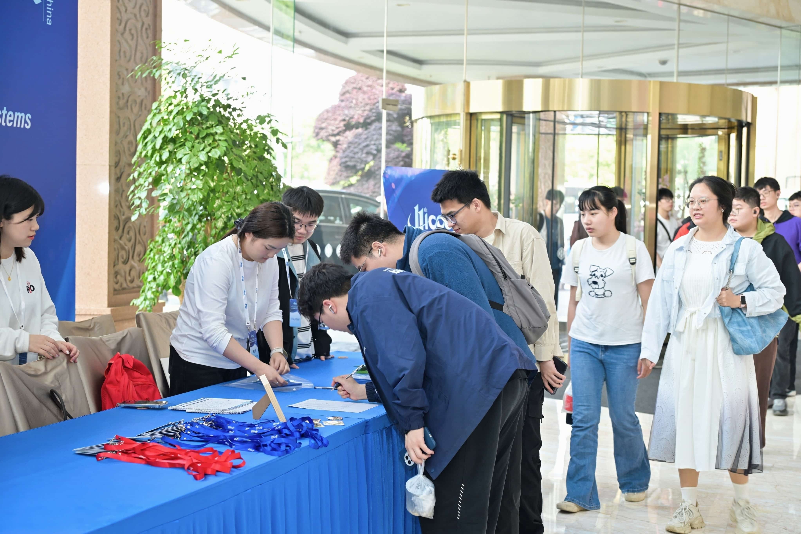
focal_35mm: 52
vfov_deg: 26.0
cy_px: 267
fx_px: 1157
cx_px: 400
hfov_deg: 38.2
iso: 320
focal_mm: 52
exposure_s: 1/80
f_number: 4
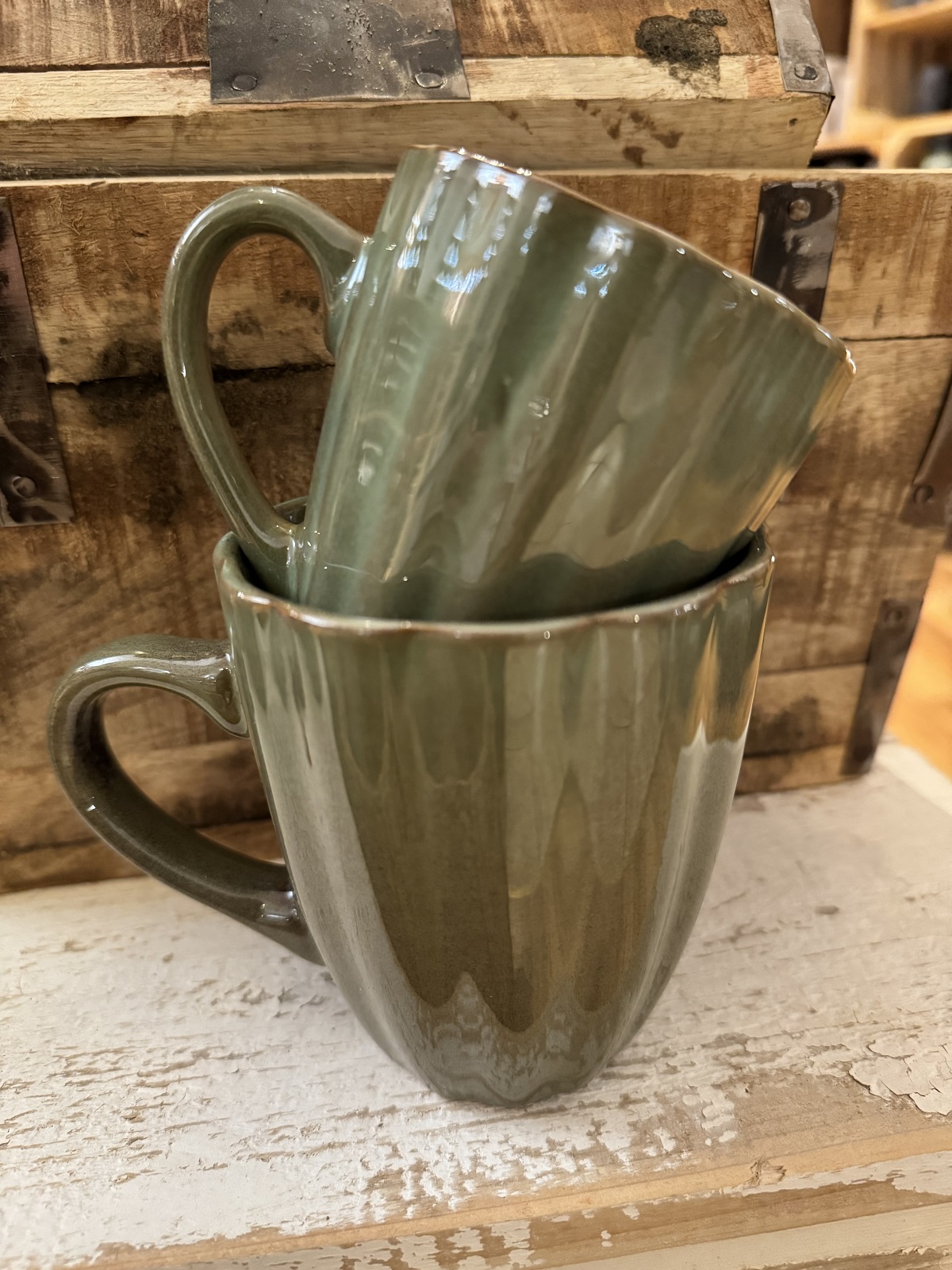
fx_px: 880
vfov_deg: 71.6
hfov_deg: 56.8
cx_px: 476
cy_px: 635
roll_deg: +1.4
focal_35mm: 24
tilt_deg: -21.7
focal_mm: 6.76
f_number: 1.78
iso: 800
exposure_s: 1/50
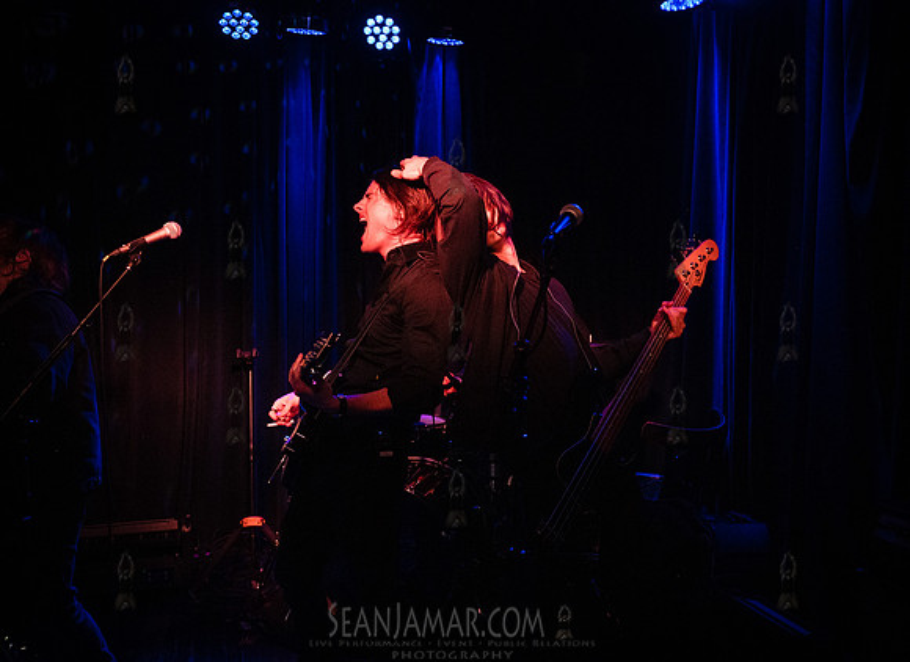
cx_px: 458
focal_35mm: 36
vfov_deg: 39.2
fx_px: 929
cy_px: 314
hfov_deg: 52.2
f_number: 3.5
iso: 12800
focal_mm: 32
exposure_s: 1/400
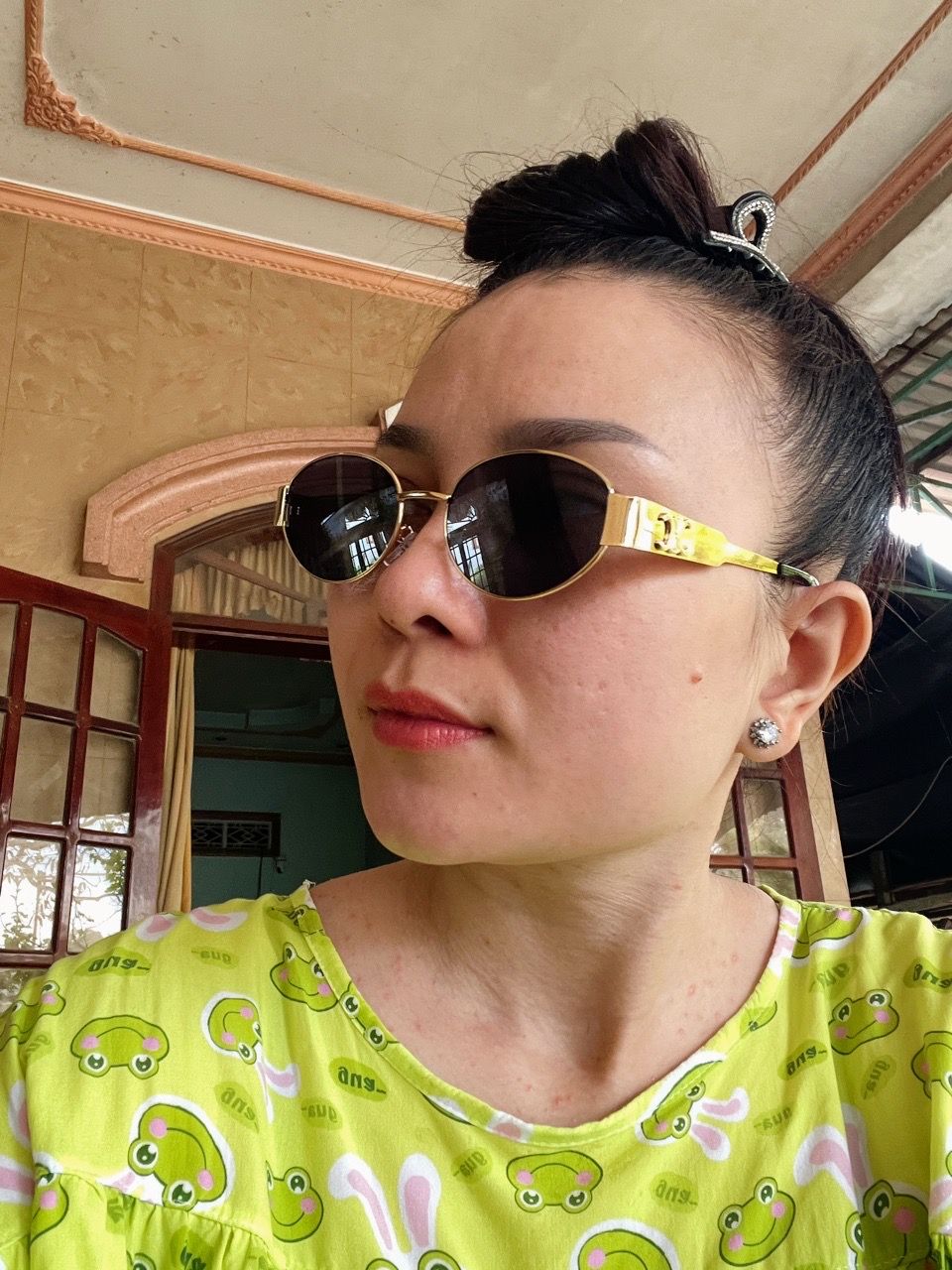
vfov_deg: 60.0
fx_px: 1100
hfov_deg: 46.8
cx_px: 476
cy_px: 635
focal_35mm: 30
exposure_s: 1/60
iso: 160
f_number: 2.2
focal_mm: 2.71
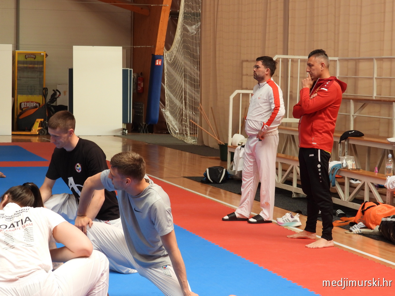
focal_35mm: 91
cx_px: 198
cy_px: 148
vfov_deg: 16.2
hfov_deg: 21.5
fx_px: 1038
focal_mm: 16.3
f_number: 3.5
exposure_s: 1/60
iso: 220
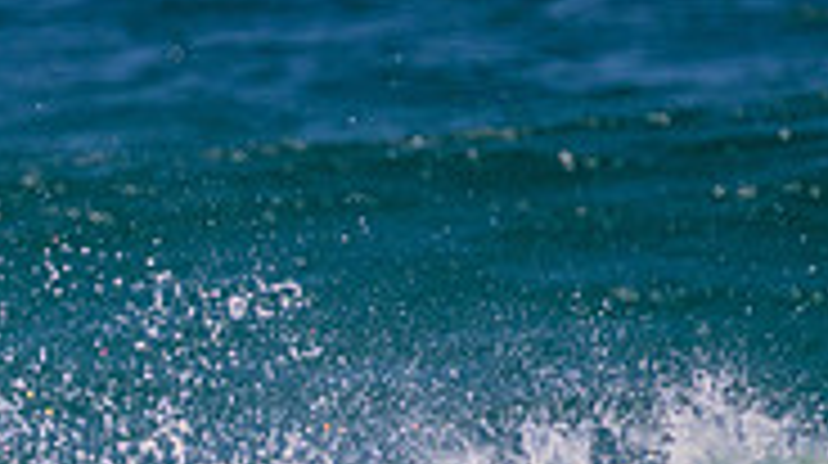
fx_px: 57982
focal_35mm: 2644
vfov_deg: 0.5
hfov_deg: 0.8
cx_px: -81
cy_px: 827
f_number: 11
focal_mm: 800
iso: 800
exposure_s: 1/2000
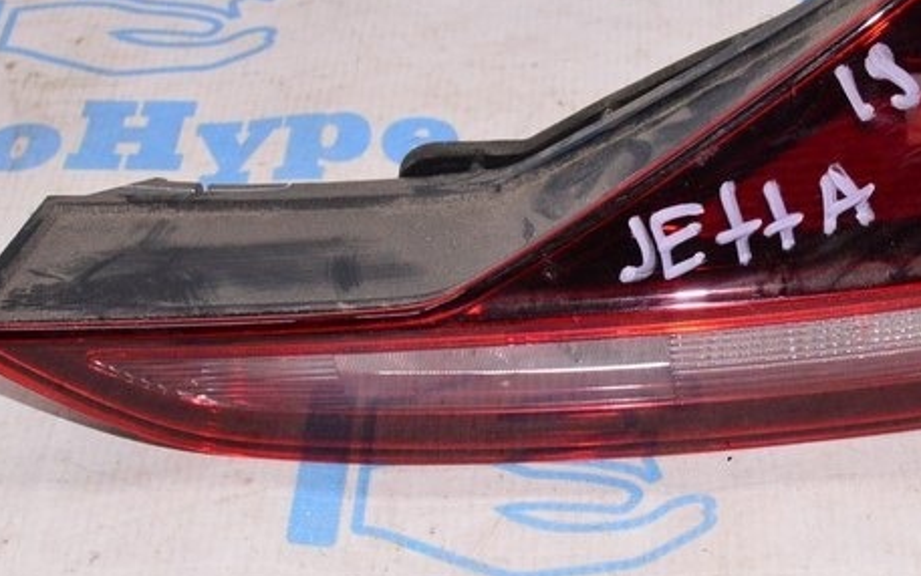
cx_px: 635
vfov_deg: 14.7
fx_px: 2235
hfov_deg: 23.2
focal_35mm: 89
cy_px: 275
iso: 1600
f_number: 8
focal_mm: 26
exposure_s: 1/200
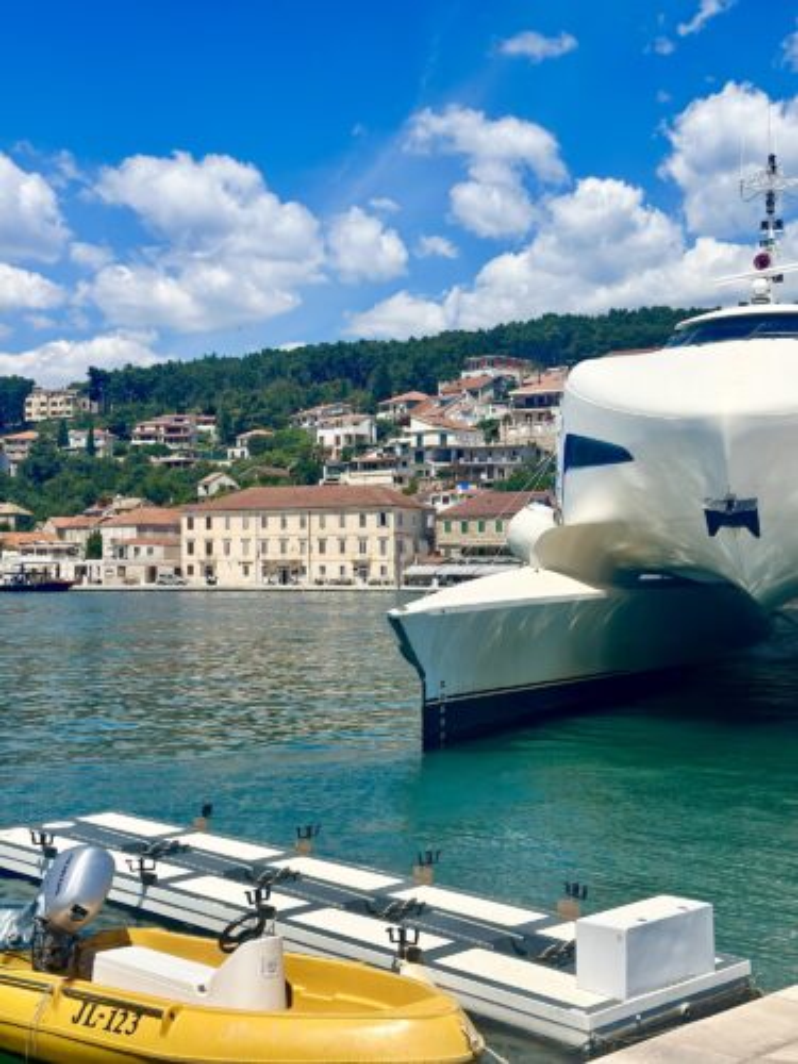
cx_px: 399
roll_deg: +0.1
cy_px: 532
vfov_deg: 39.7
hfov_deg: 30.3
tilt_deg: +2.9
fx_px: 1475
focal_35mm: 48
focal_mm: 6.86
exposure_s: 1/10870
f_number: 1.78
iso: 100
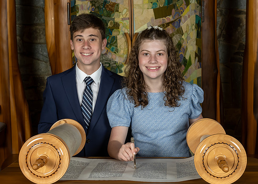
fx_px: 464
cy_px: 82
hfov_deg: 31.1
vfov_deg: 22.5
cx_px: 127
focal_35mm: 63
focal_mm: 35
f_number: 8
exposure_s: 1/200
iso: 640
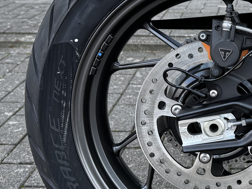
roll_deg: +0.6
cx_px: 228
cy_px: 94
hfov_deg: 28.6
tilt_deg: -21.2
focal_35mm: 65
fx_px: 473
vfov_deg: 22.6
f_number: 1.78
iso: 160
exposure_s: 1/100
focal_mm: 6.76
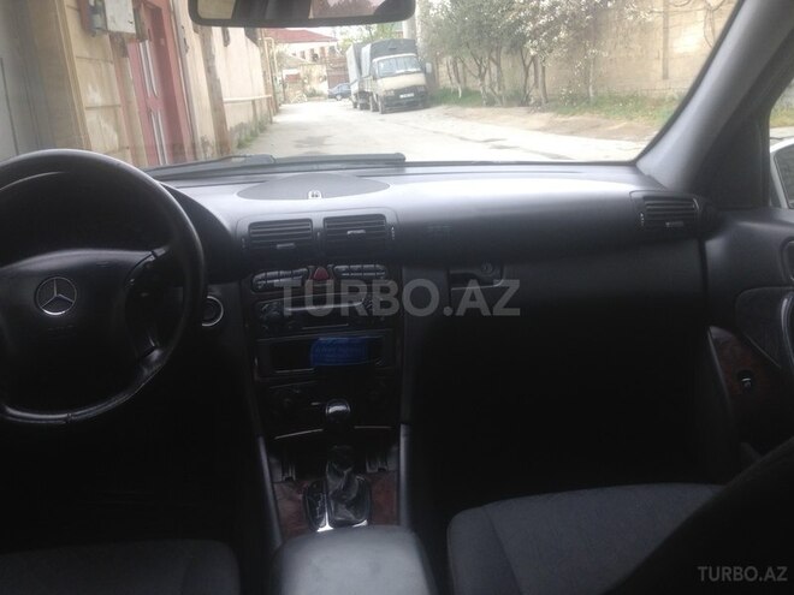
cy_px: 298
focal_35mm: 33
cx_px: 397
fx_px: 757
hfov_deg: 55.4
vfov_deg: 42.9
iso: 64
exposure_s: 1/120
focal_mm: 4.12
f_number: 2.4
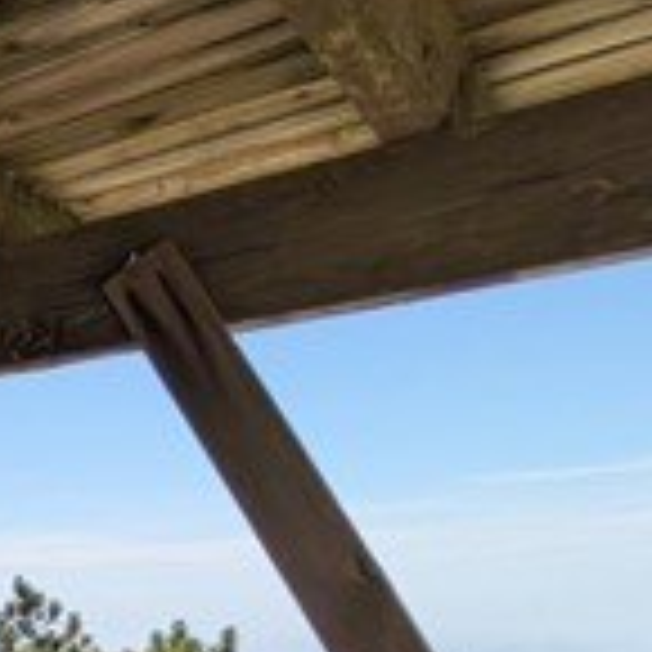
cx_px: -490
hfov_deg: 22.7
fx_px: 1002
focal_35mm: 47
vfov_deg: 31.2
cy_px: 753
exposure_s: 1/2252
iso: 52
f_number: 1.7
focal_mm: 2.02
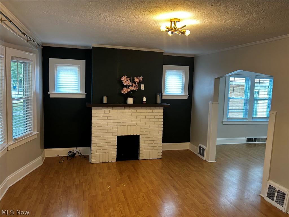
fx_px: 217
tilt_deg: -2.9
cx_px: 144
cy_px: 108
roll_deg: -1.7
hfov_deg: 67.3
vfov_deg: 53.1
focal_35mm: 26
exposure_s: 1/120
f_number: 1.5
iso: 125
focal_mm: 5.7
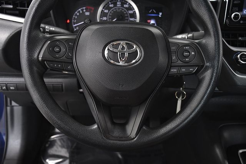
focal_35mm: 39
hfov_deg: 49.5
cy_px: 82
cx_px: 123
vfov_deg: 34.2
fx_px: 267
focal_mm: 26
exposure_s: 1/250
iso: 2500
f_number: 3.8
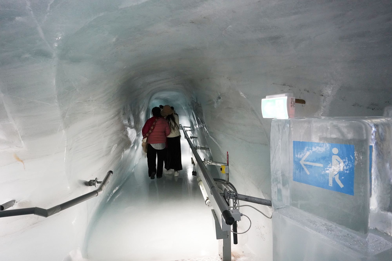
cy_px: 130
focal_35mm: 24
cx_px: 196
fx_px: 261
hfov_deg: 73.7
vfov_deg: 53.1
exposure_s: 1/80
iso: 3200
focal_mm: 24
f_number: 4.5
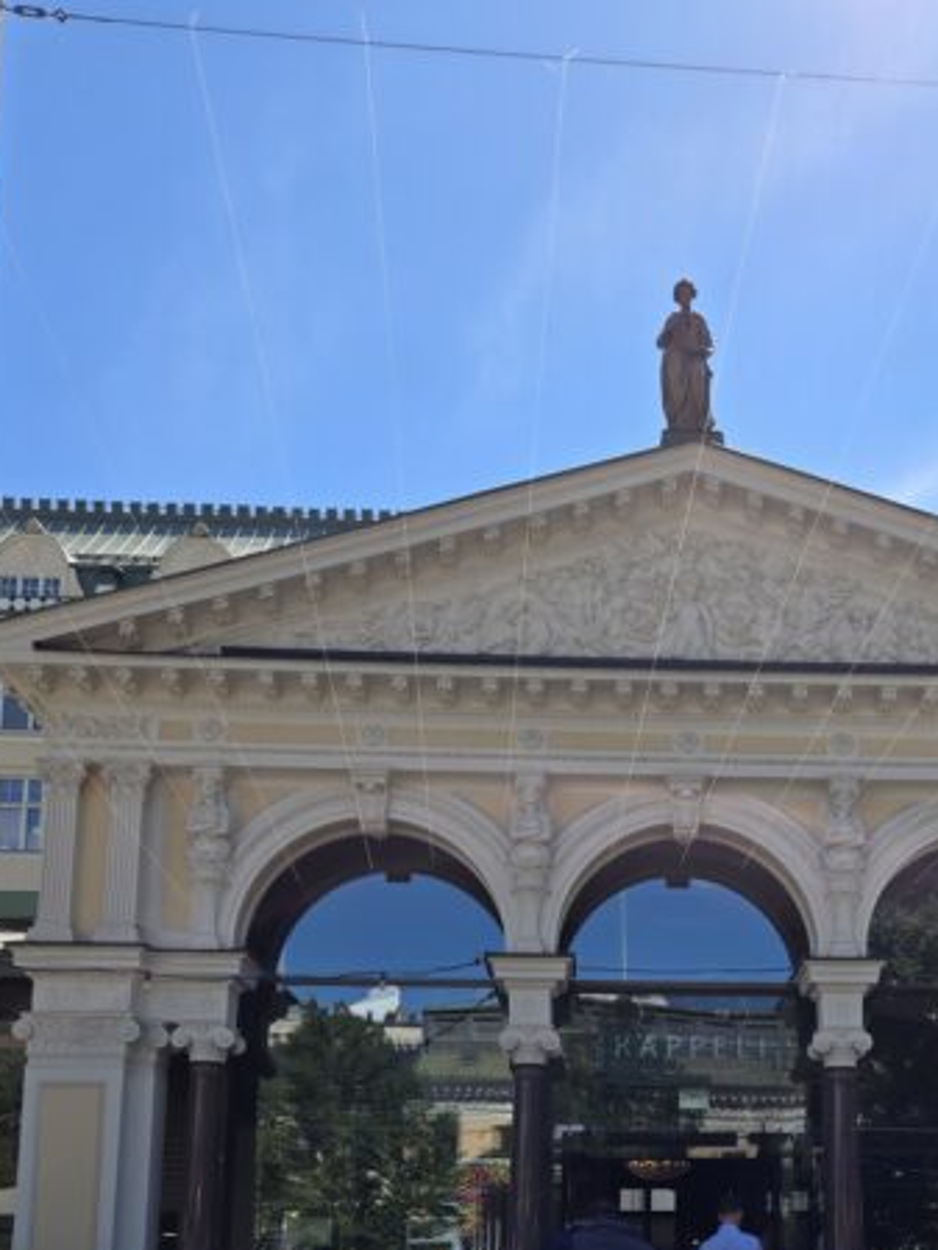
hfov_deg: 34.5
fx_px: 1481
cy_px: 1069
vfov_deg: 42.8
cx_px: 685
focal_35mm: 41
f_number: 1.8
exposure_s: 1/1472
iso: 25
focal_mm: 5.4
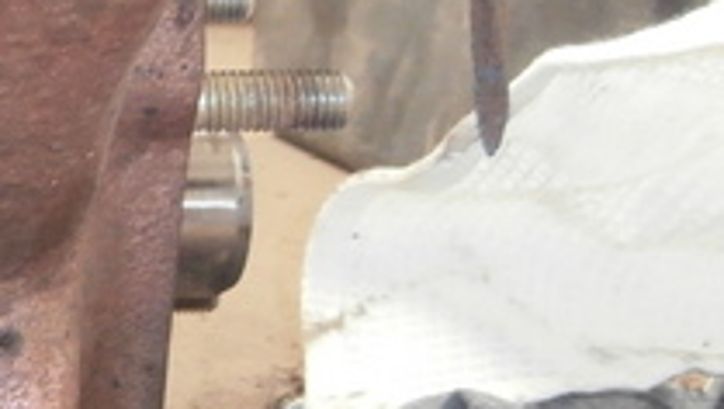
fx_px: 1921
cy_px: 298
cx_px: -211
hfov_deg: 19.7
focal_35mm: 100
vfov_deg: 12.1
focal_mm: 4.2
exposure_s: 1/30
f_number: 3
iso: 200
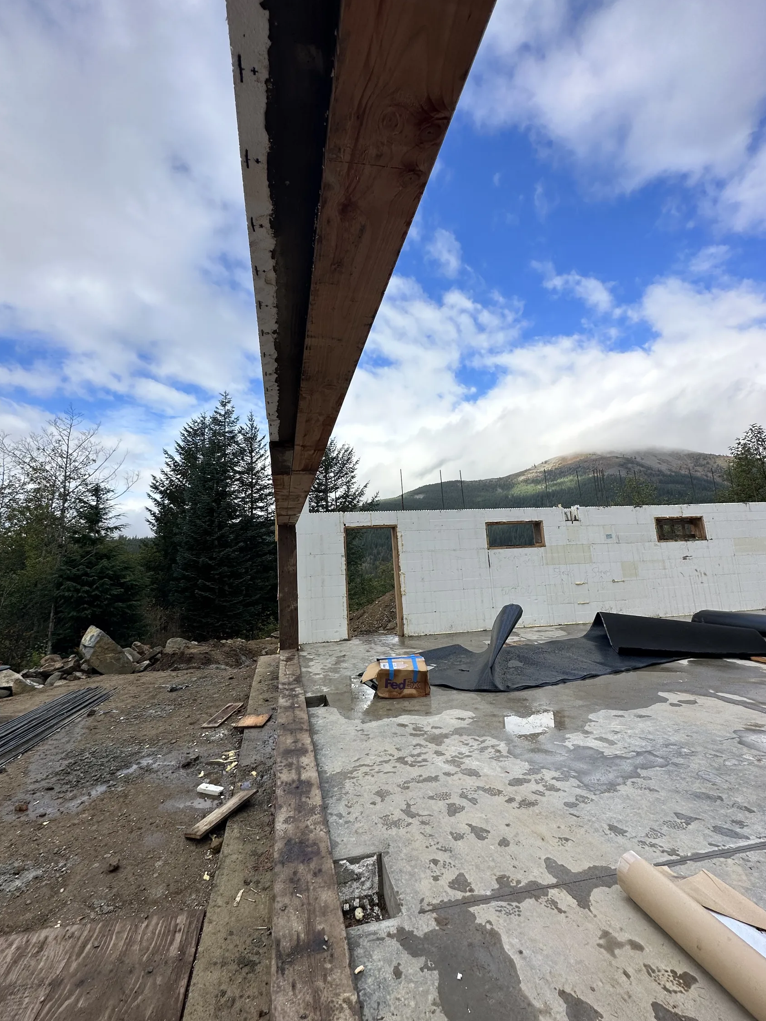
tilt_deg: +9.2
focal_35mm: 15
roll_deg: +1.6
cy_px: 488
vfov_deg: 98.1
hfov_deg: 81.6
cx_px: 358
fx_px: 443
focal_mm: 2.22
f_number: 2.2
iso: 50
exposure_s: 1/1770
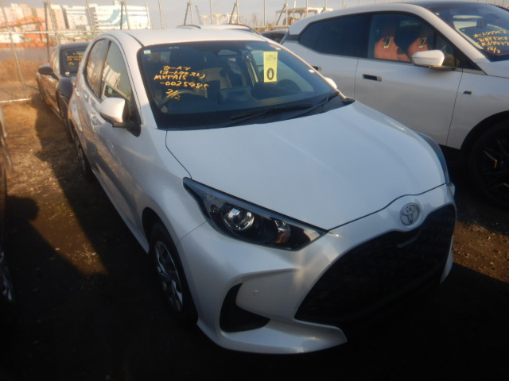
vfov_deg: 56.8
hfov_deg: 71.6
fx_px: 353
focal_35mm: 24
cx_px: 254
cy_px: 190
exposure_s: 1/320
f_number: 2.8
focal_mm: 4.3
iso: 125
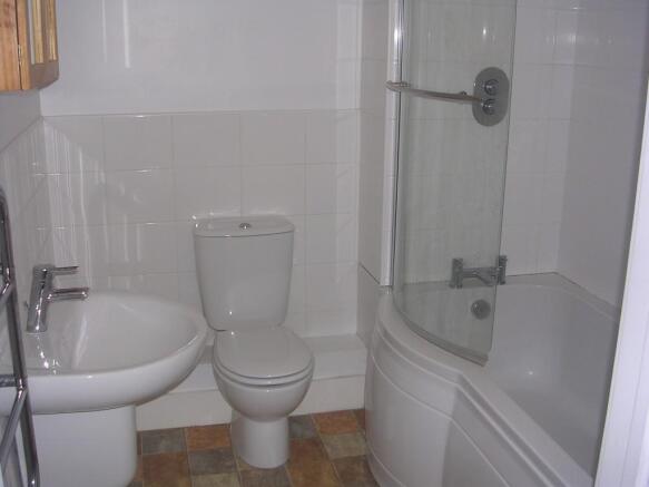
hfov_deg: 49.0
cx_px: 324
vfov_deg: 37.7
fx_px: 712
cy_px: 244
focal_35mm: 38
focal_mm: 5.8
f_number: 2.8
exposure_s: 1/60.1
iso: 50
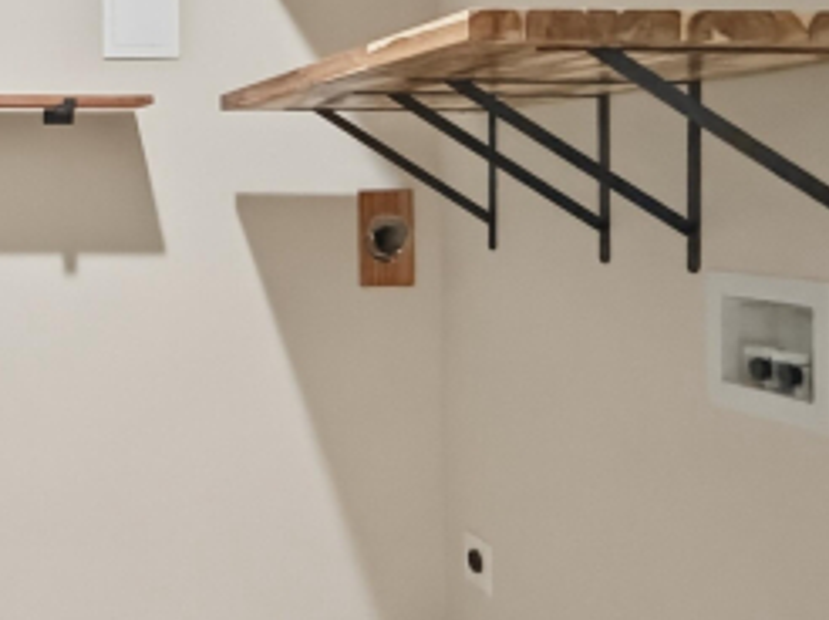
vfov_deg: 37.6
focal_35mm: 38
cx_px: -49
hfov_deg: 40.9
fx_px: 909
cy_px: 327
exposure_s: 1/60
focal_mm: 2.2
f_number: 2.2
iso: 1000
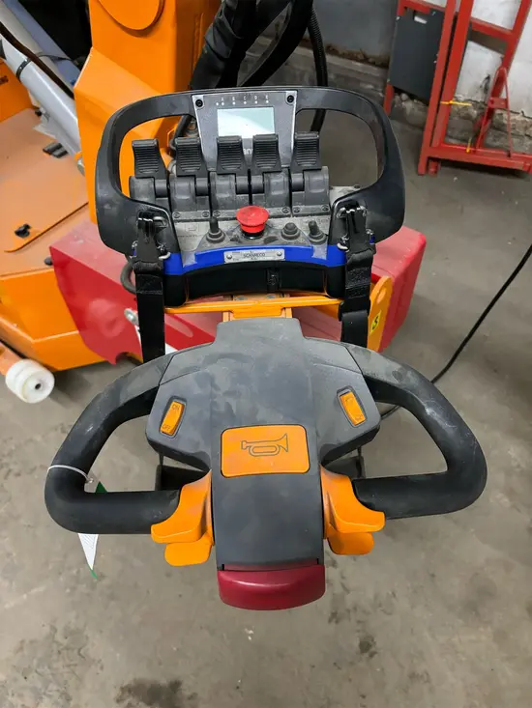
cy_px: 354
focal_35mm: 26
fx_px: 533
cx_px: 266
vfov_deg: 67.3
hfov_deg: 53.1
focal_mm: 5.96
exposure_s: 1/40
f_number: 1.6
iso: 500
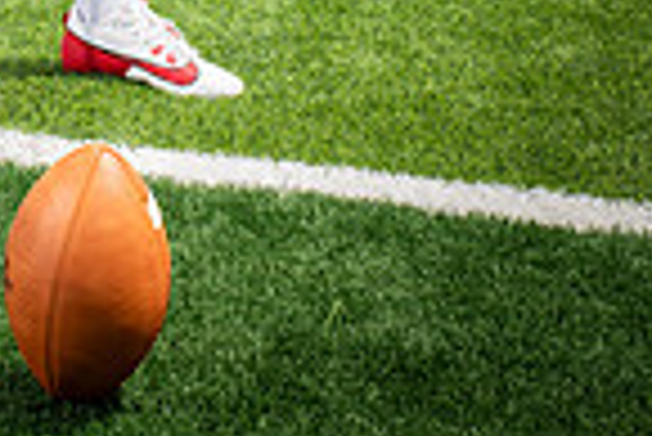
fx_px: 2248
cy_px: -508
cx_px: 27
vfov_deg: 10.0
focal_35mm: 124
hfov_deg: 16.2
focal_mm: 40
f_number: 7.1
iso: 160
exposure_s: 1/500
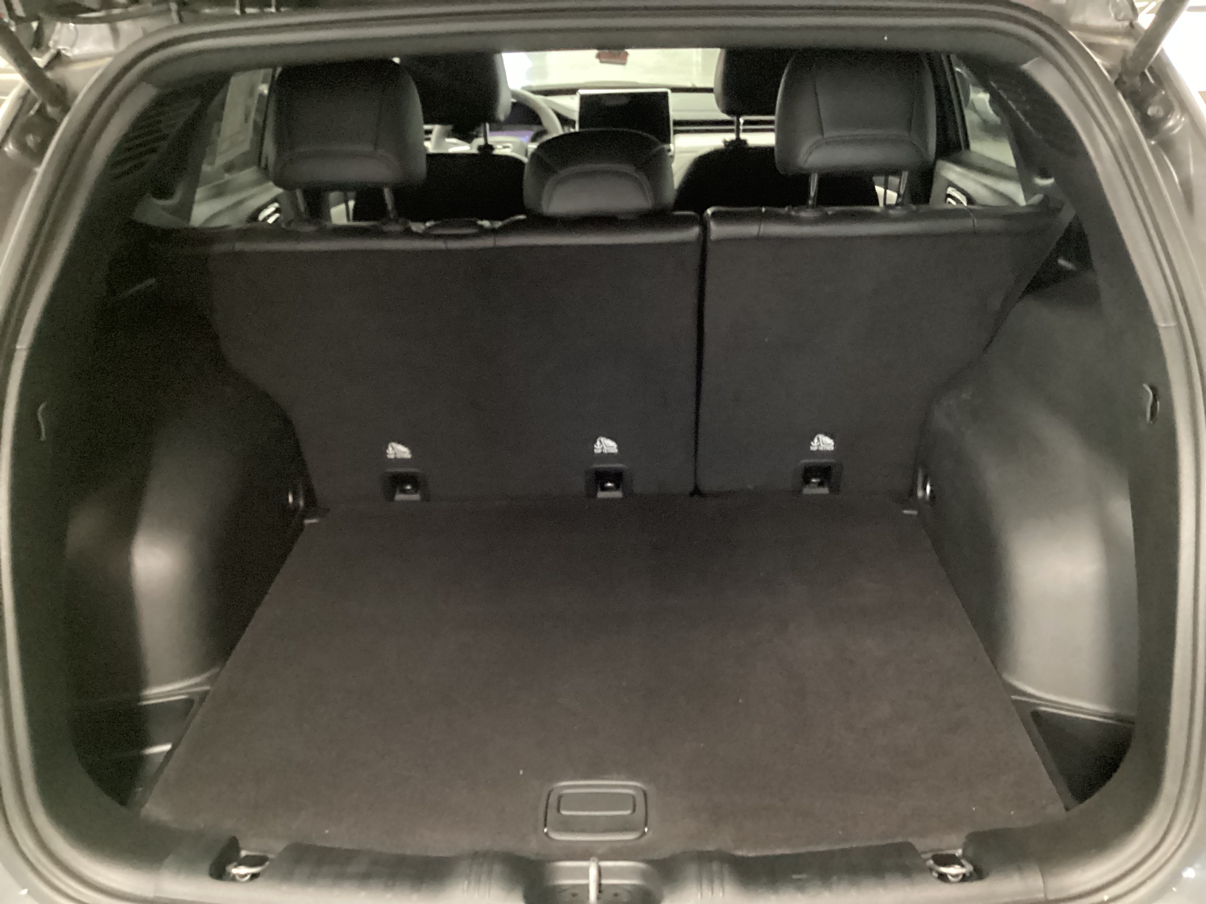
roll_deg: +1.0
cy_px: 452
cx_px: 603
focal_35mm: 31
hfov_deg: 58.4
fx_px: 1080
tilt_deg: -25.6
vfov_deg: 45.4
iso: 800
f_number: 2.4
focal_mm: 3.3
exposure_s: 1/15
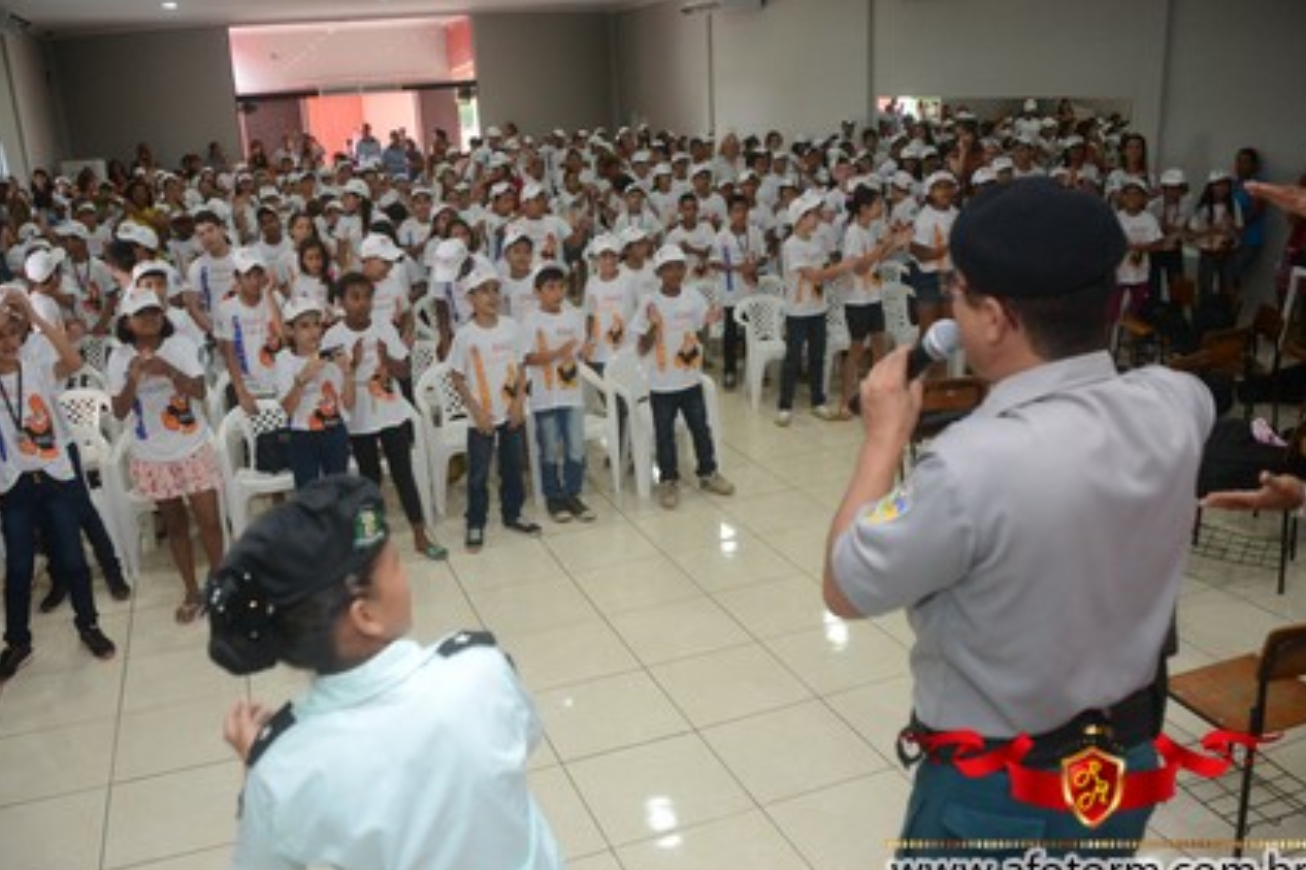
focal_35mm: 32
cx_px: 628
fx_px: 1160
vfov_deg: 41.1
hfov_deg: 58.7
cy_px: 461
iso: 1600
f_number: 3.5
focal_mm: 20
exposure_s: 1/125
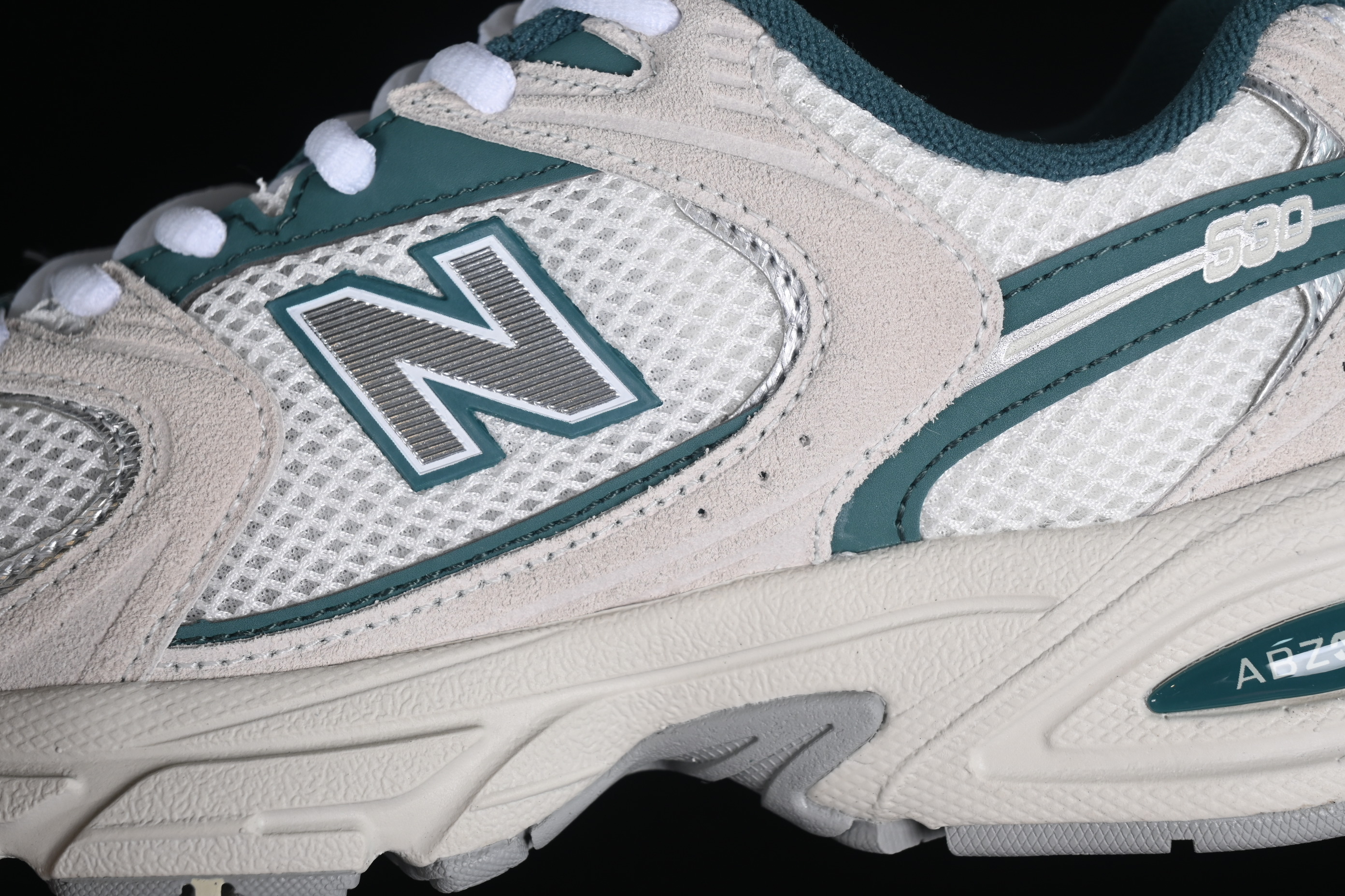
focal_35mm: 75
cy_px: 448
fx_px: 2802
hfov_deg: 27.0
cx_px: 672
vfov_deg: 18.2
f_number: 7.1
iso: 160
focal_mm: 50
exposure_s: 1/80
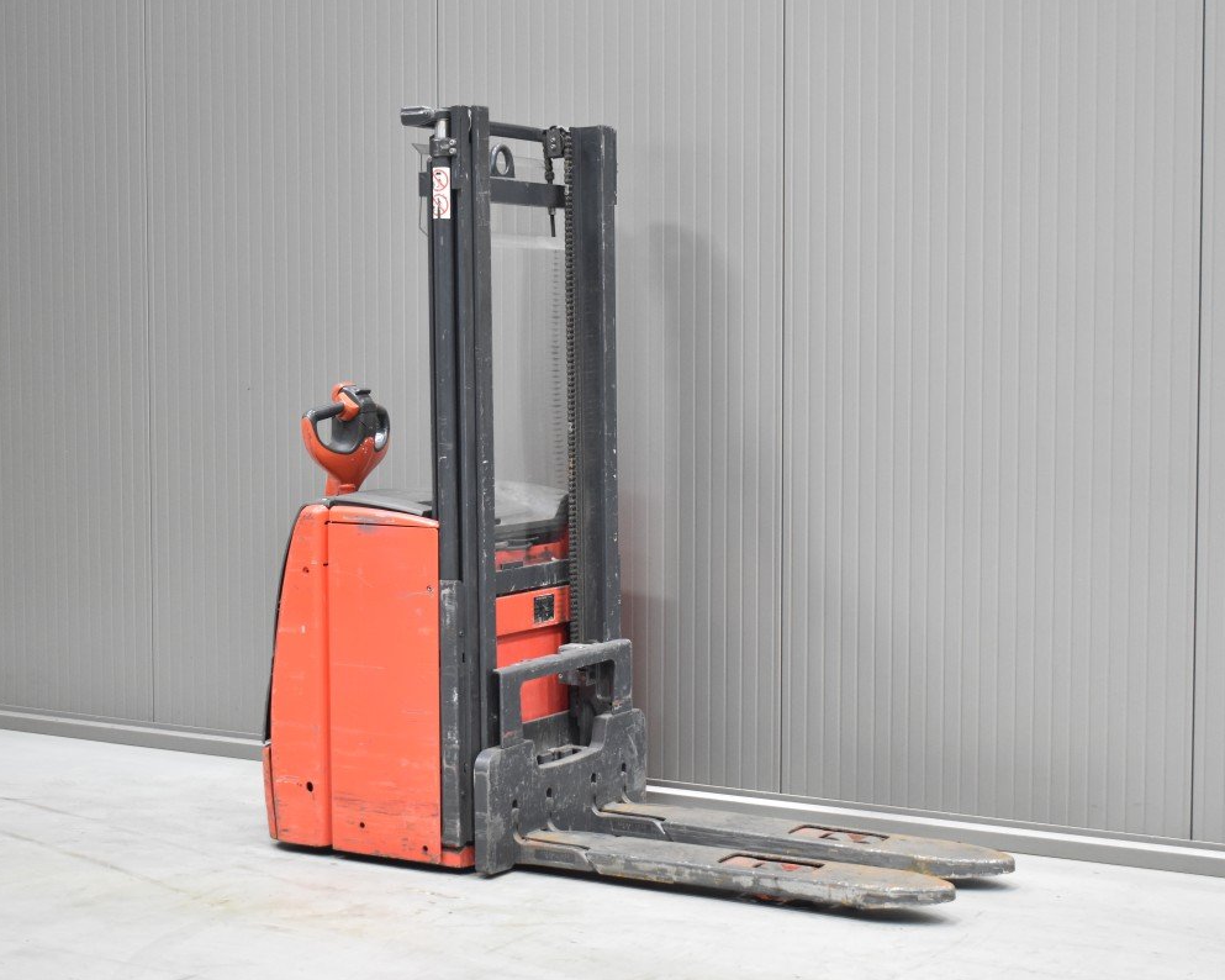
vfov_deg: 25.6
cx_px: 634
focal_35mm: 60
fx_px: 2159
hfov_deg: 31.7
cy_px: 489
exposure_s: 1/40
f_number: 5
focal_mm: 35
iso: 2000
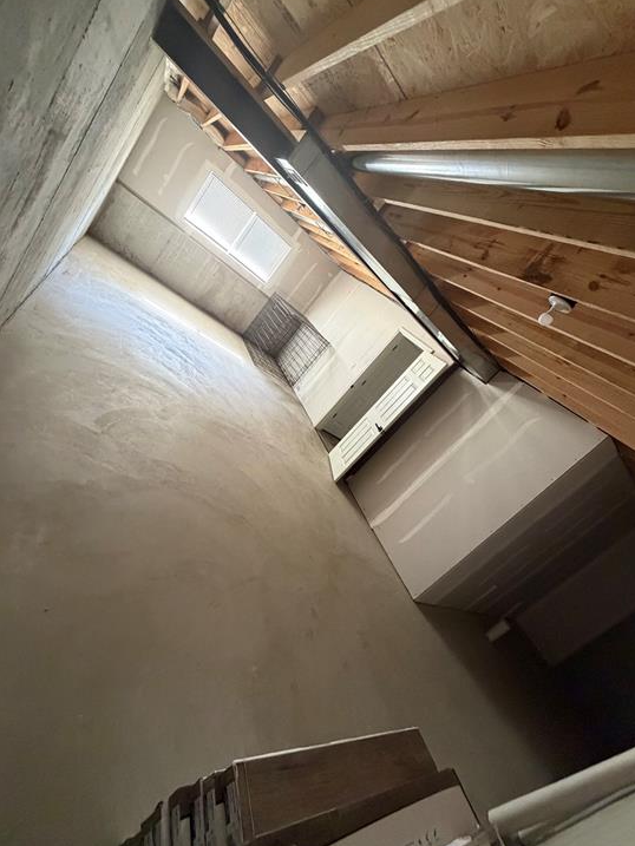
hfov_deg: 81.8
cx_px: 319
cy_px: 424
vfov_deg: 98.2
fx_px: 367
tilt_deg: -13.8
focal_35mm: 15
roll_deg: -41.4
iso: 640
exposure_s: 1/60
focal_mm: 2.22
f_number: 2.2
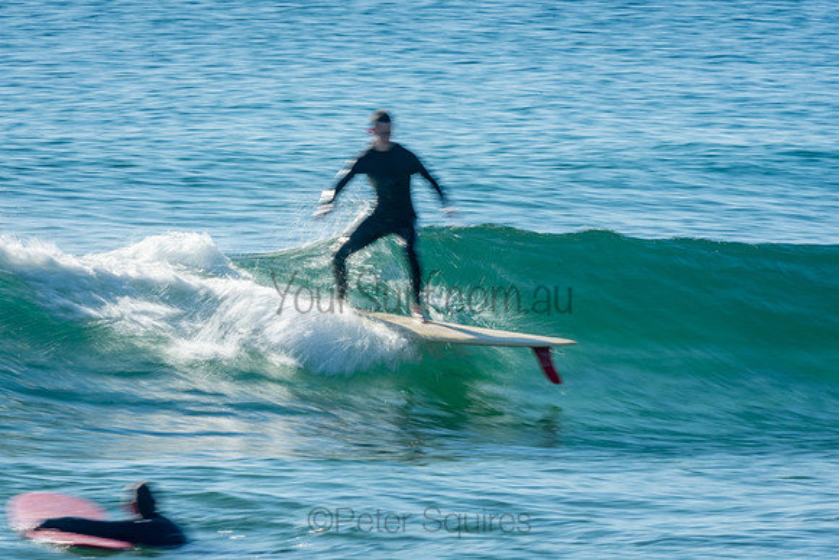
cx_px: 420
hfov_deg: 3.4
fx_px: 13986
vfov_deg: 2.3
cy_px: 280
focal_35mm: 600
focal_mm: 400
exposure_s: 1/20
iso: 100
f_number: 29
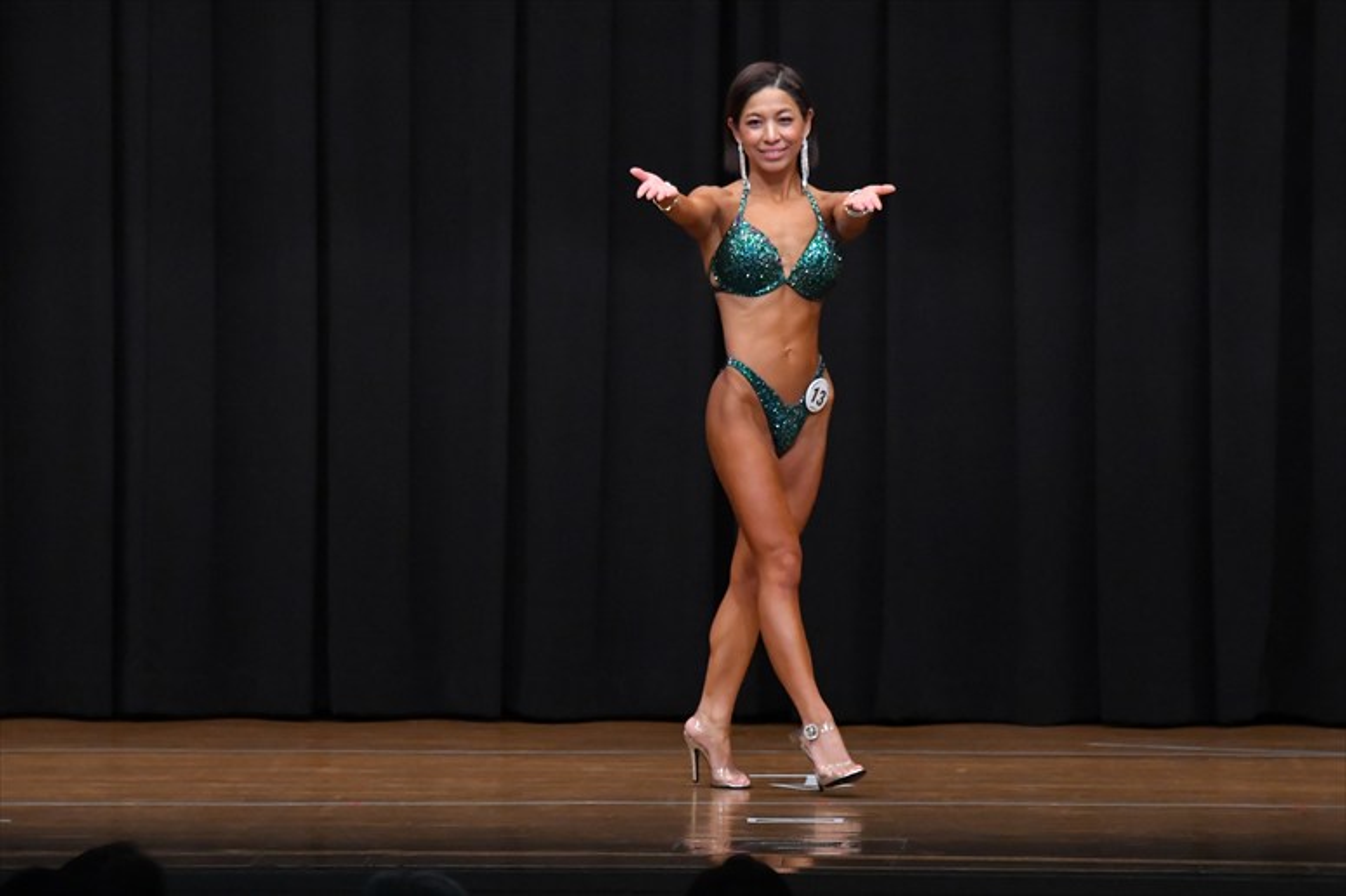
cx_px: 673
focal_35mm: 240
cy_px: 448
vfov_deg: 5.7
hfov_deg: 8.6
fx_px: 8969
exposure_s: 1/400
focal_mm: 160
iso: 6400
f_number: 5.6
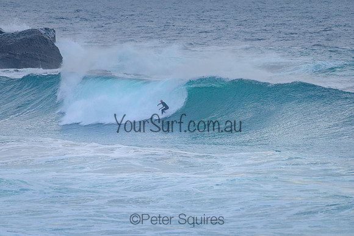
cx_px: 163
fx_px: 6031
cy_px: 105
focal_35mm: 613
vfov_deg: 2.2
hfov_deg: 3.4
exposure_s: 1/2000
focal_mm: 500
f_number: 5.6
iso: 720
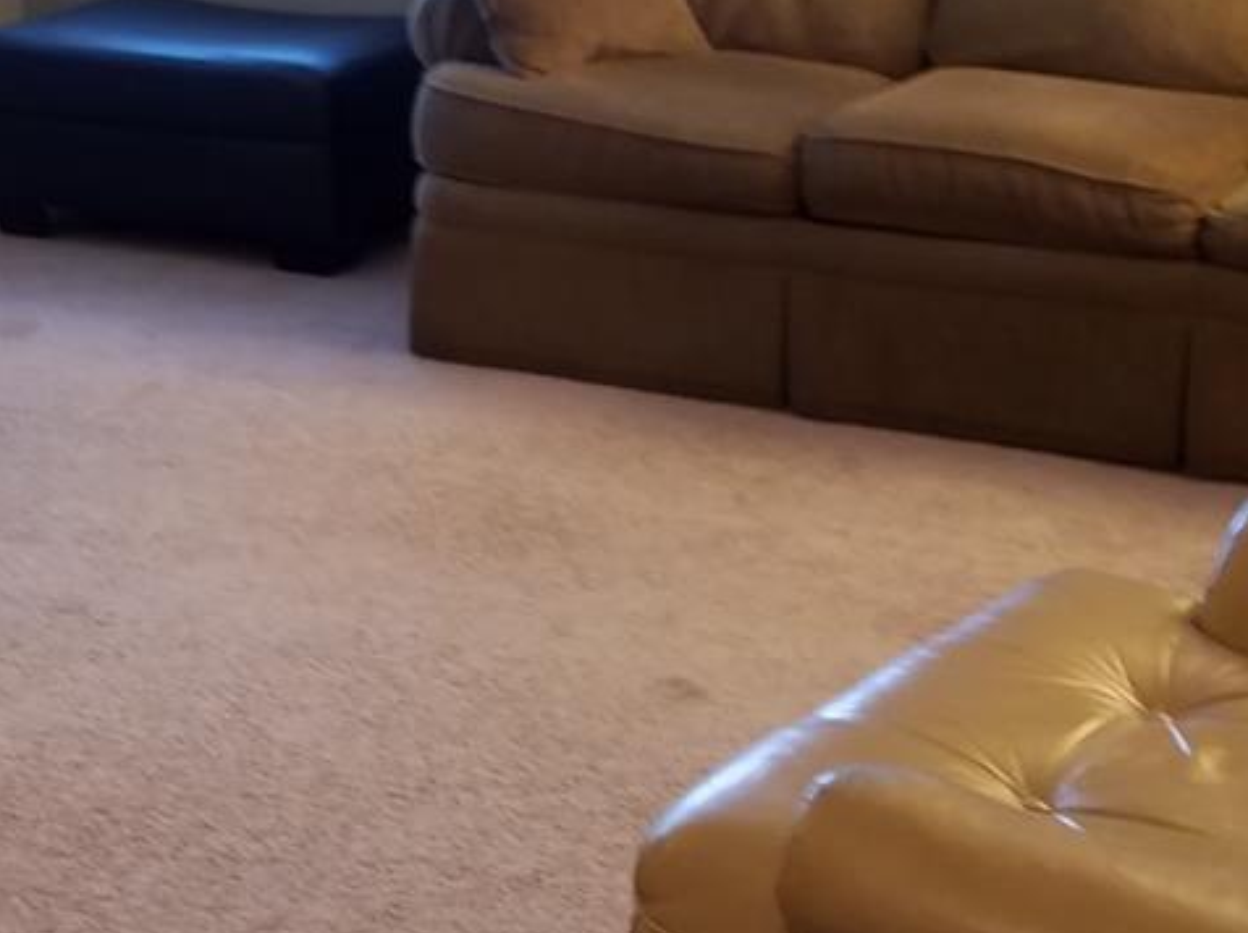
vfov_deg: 17.7
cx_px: 325
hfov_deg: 23.6
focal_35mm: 82
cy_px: 118
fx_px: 2953
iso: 80
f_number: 1.7
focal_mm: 4.2
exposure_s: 1/2
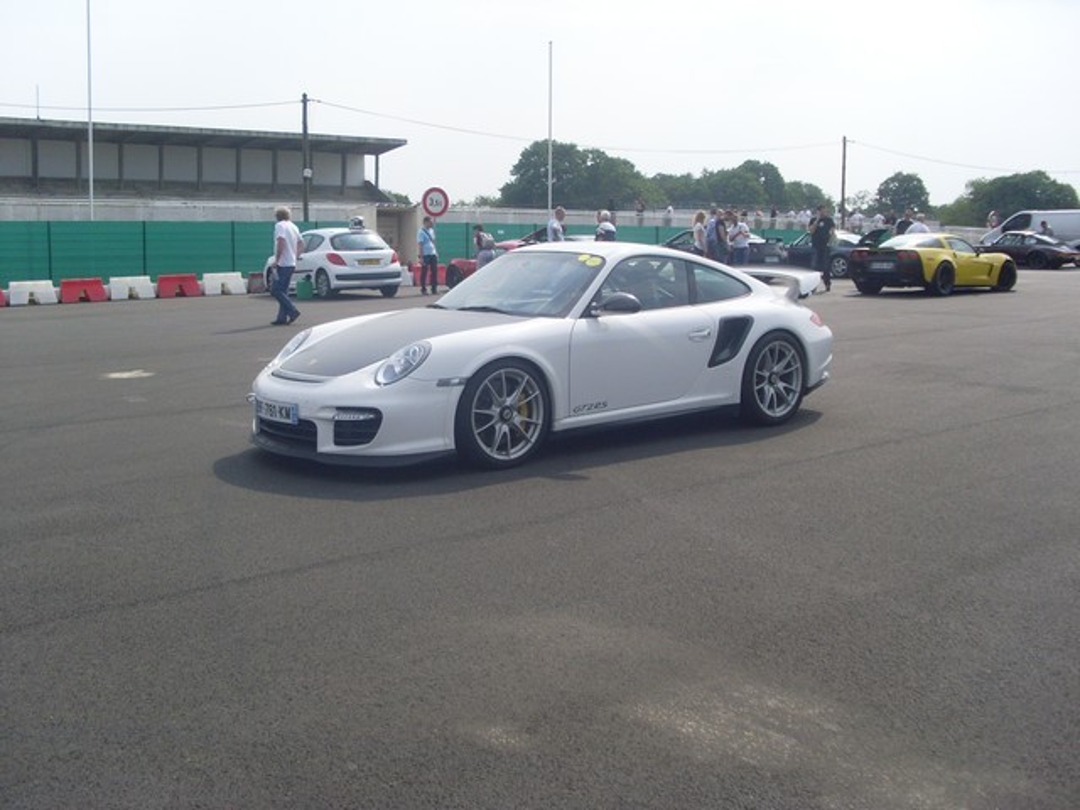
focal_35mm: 38
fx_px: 1186
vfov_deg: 37.7
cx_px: 540
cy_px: 405
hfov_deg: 49.0
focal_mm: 6.3
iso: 80
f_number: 7.7
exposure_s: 1/250
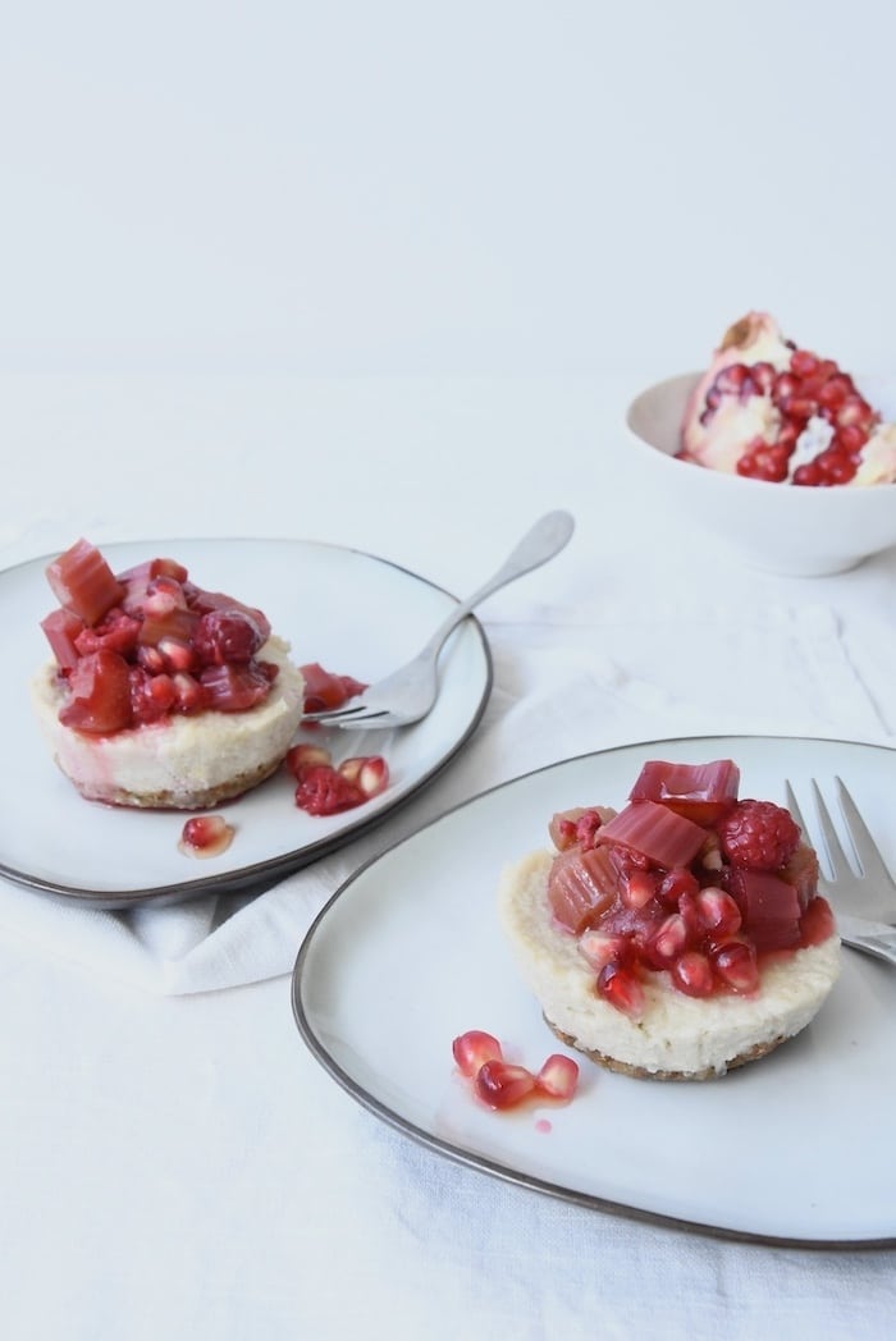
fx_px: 1678
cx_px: 448
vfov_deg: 43.6
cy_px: 670
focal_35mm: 45
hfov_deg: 29.9
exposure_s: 1/180
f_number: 11
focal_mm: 30
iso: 1600
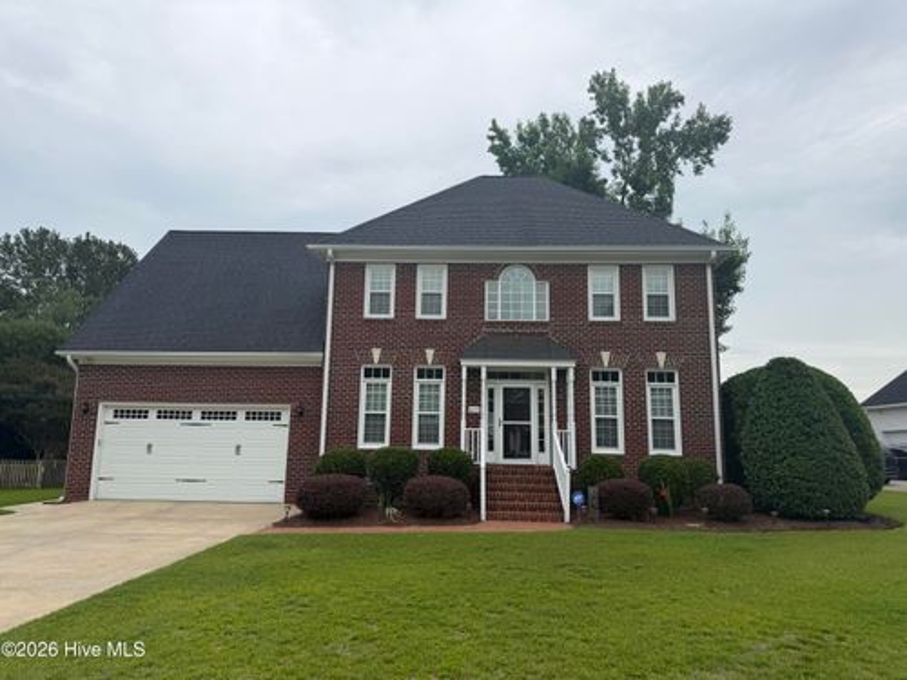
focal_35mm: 24
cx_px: 454
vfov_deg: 56.8
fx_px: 629
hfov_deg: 71.6
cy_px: 340
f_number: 1.78
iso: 80
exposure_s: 1/3425
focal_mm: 6.76
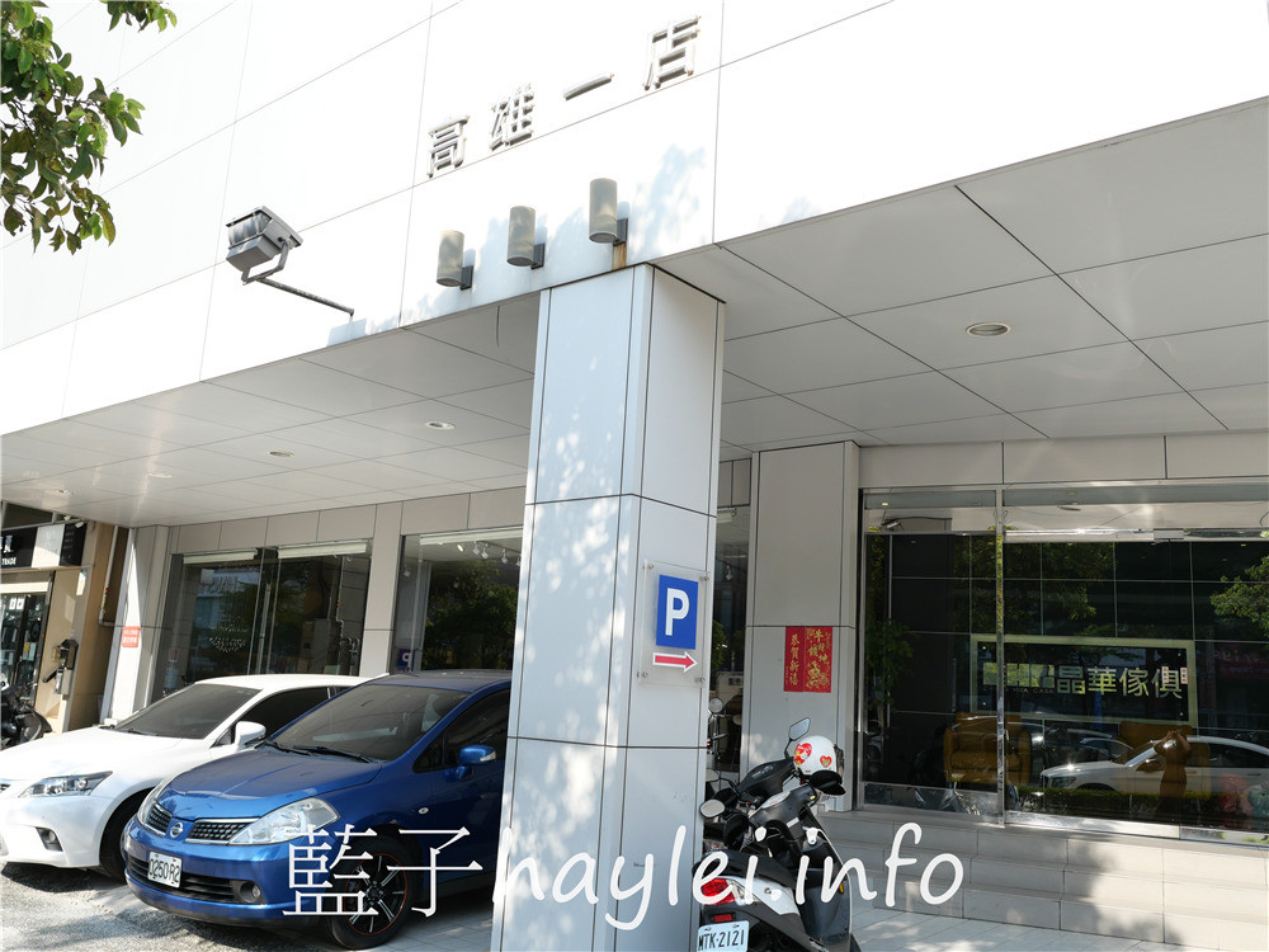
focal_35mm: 30
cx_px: 634
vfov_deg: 46.8
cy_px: 476
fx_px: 1100
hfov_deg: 60.0
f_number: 4
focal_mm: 15
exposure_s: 1/500
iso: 200
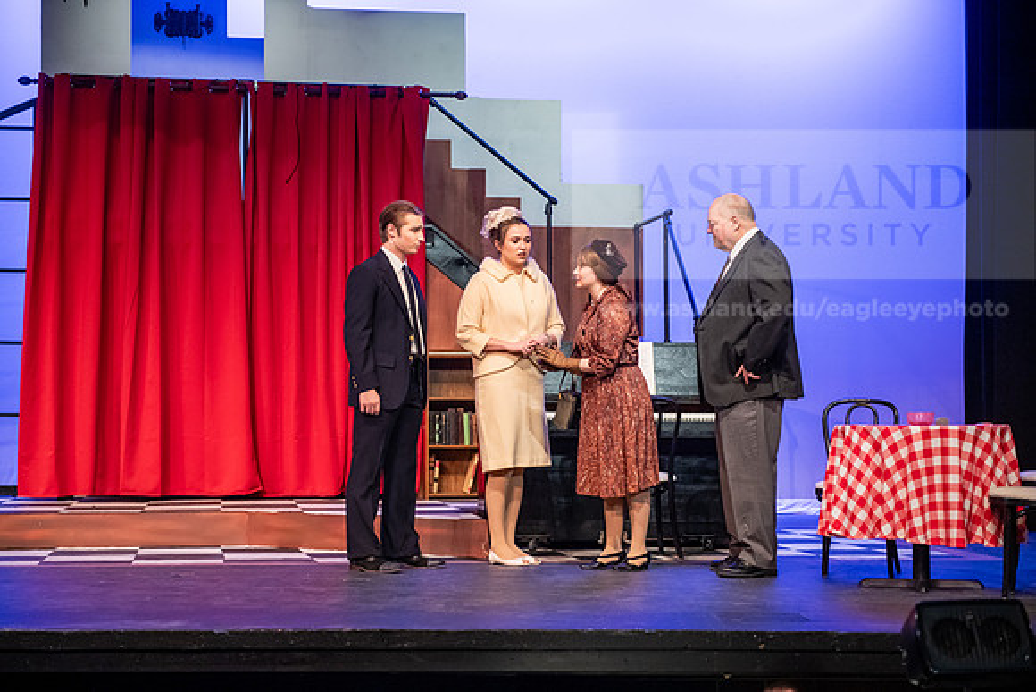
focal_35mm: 70
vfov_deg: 19.5
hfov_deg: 28.8
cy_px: 346
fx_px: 2015
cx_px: 518
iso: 2500
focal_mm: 70
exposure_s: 1/200
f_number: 3.2
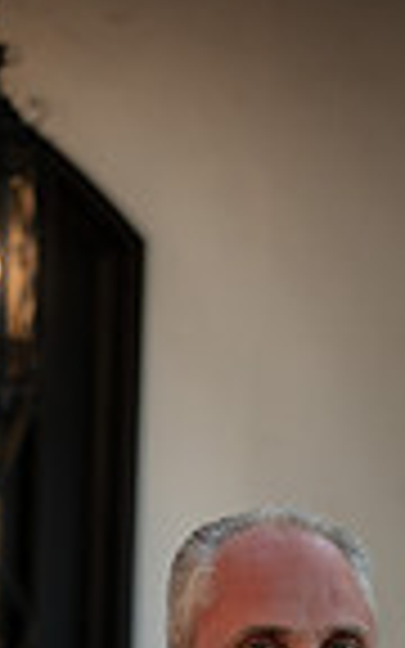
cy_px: 950
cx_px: 324
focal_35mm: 286
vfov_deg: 7.2
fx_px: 5051
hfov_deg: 4.6
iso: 125
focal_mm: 90
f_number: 4
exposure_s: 1/60
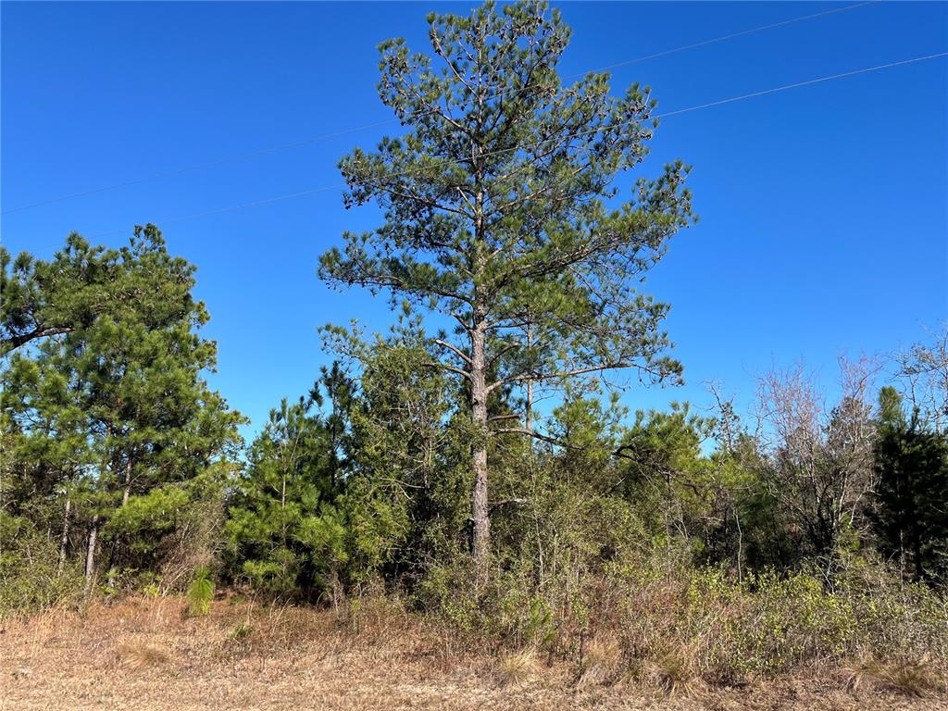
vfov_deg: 53.1
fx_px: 712
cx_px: 474
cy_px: 356
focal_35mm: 26
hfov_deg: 67.3
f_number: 1.6
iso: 50
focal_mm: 5.1
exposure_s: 1/2137
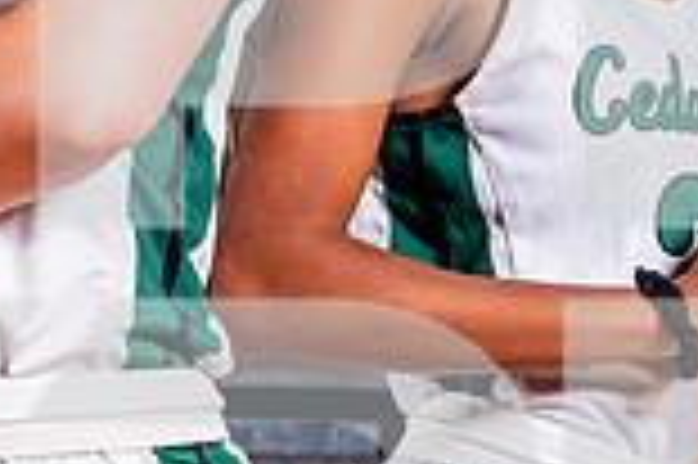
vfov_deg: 8.3
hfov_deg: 12.3
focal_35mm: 165
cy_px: -7
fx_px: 3196
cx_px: -50
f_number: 5.6
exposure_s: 1/125
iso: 100
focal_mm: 44
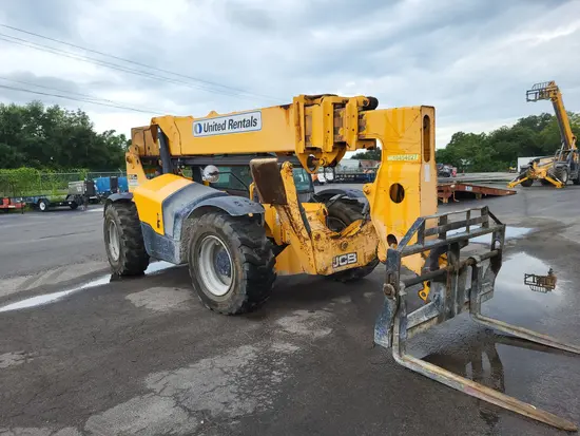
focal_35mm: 26
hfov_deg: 67.3
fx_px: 436
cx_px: 290
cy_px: 218
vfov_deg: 53.1
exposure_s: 1/677
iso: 40
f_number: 1.8
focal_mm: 5.4
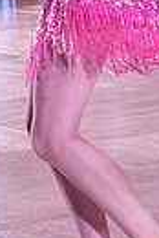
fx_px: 1883
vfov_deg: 7.1
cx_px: 10
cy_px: -84
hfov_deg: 4.8
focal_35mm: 285
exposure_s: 1/400
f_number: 5
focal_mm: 43
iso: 3200
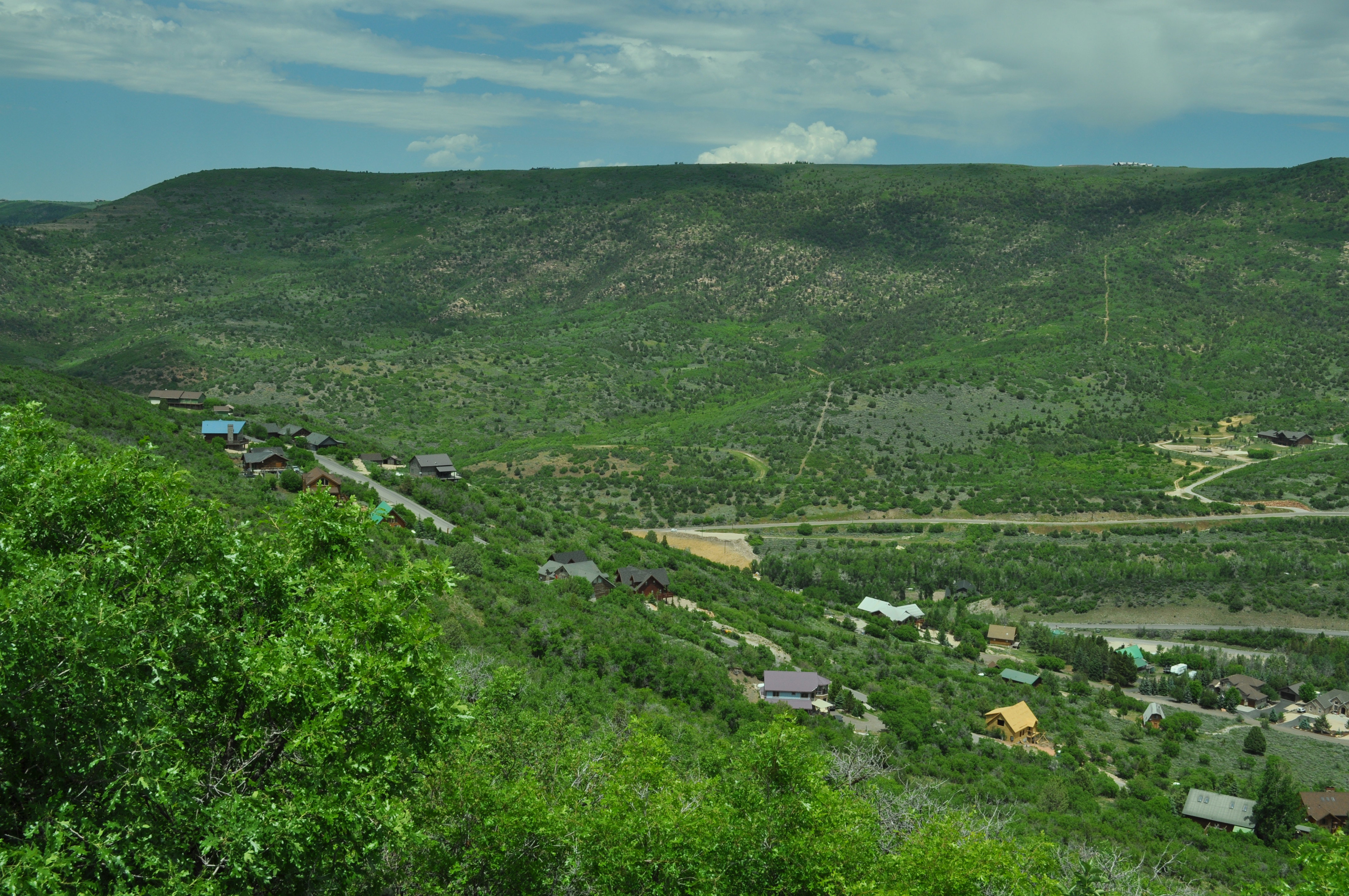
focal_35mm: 39
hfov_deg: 49.6
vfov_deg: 34.1
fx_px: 1460
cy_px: 448
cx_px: 674
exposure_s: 1/500
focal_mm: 26
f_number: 11
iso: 200
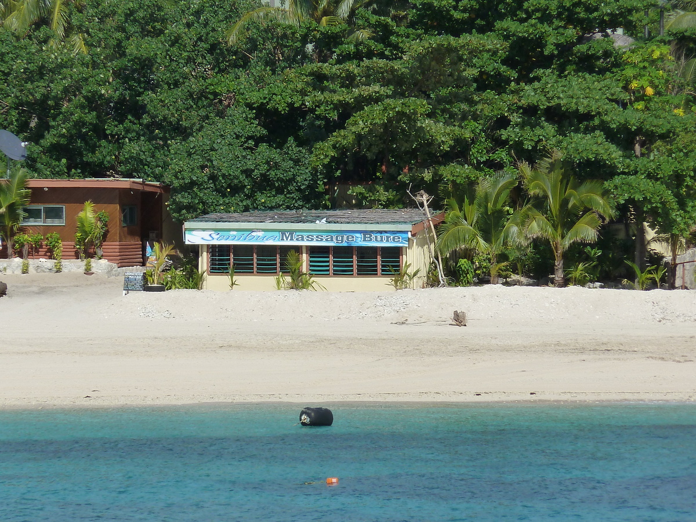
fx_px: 8022
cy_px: 261
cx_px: 348
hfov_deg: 5.0
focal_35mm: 399
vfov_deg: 3.7
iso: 125
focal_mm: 49.2
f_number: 5.6
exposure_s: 1/800
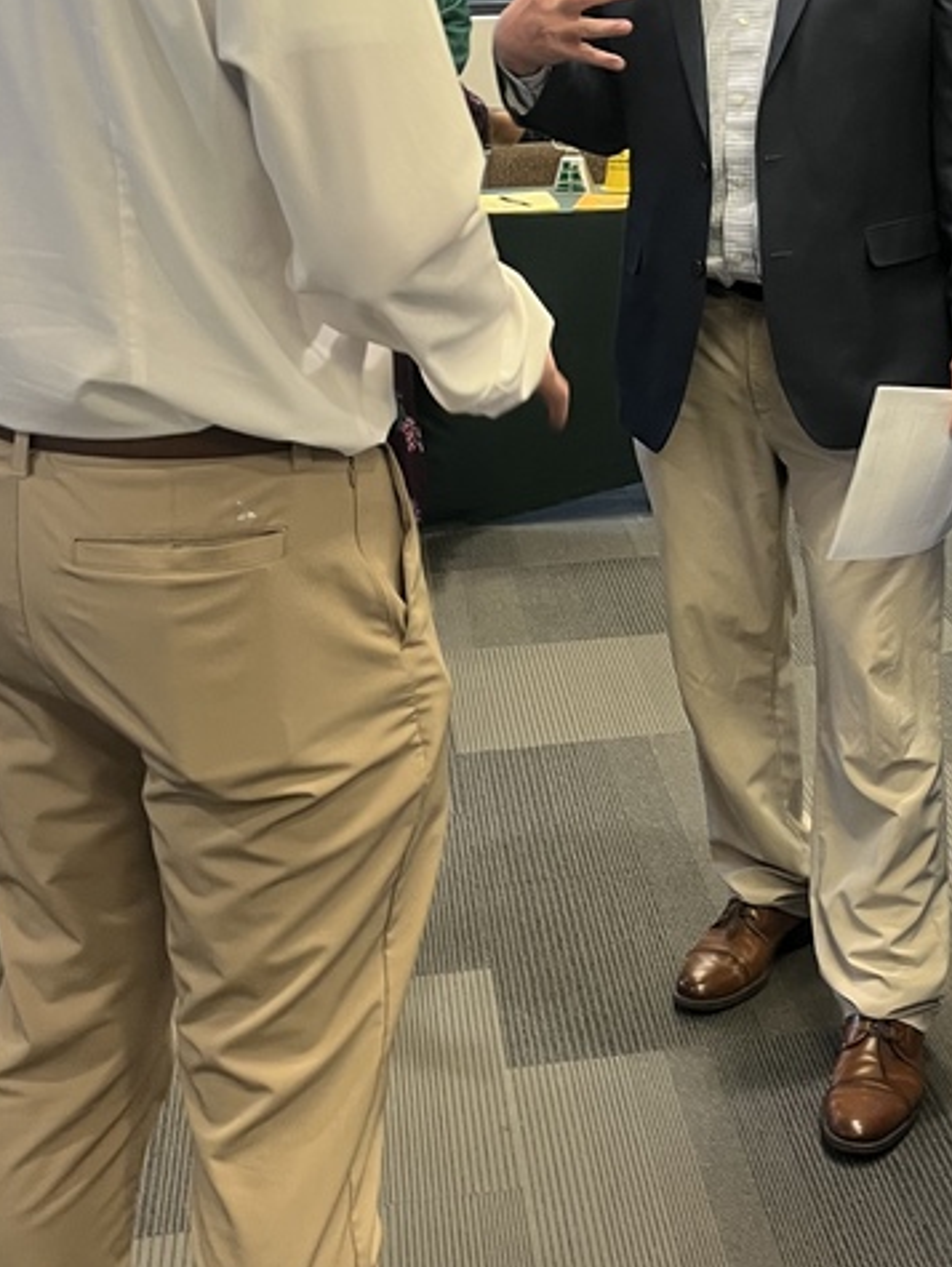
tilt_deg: -11.6
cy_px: 317
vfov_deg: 33.6
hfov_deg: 25.7
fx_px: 2051
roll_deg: +4.8
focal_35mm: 56
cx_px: 749
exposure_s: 1/60
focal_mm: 5.1
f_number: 1.6
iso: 125
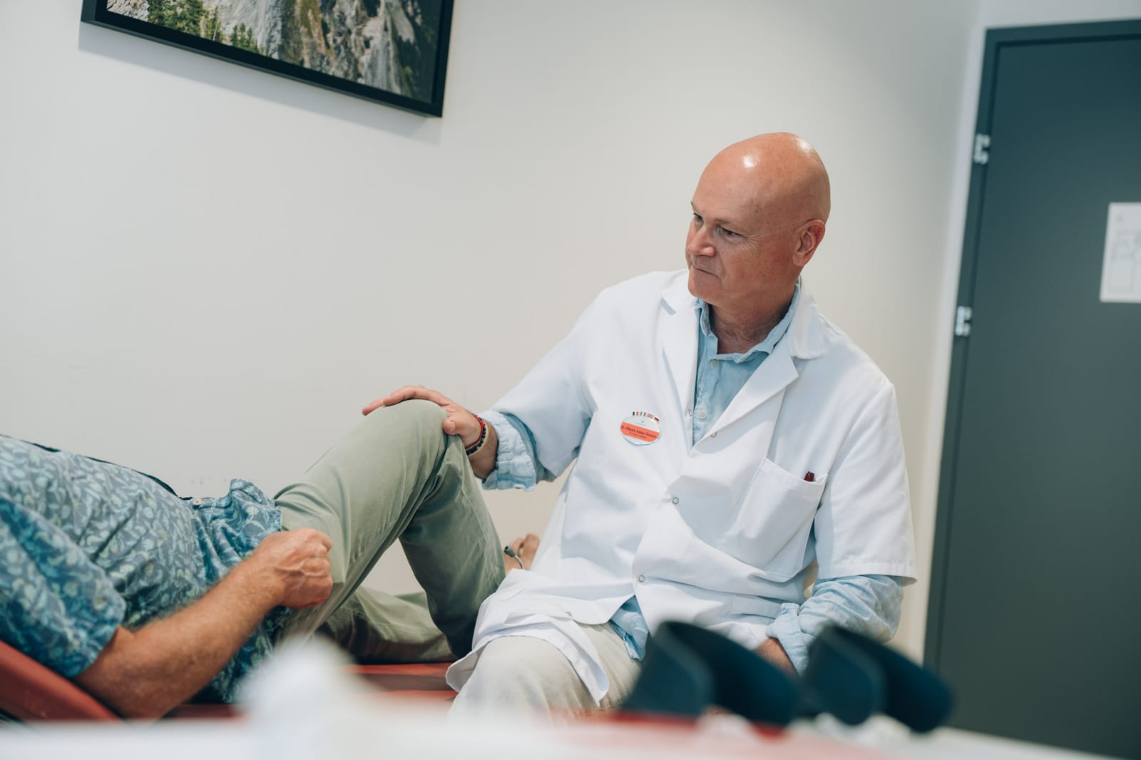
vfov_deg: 19.4
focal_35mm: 70
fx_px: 2218
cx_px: 570
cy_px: 380
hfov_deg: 28.8
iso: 400
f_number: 2.5
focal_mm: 70
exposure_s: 1/160
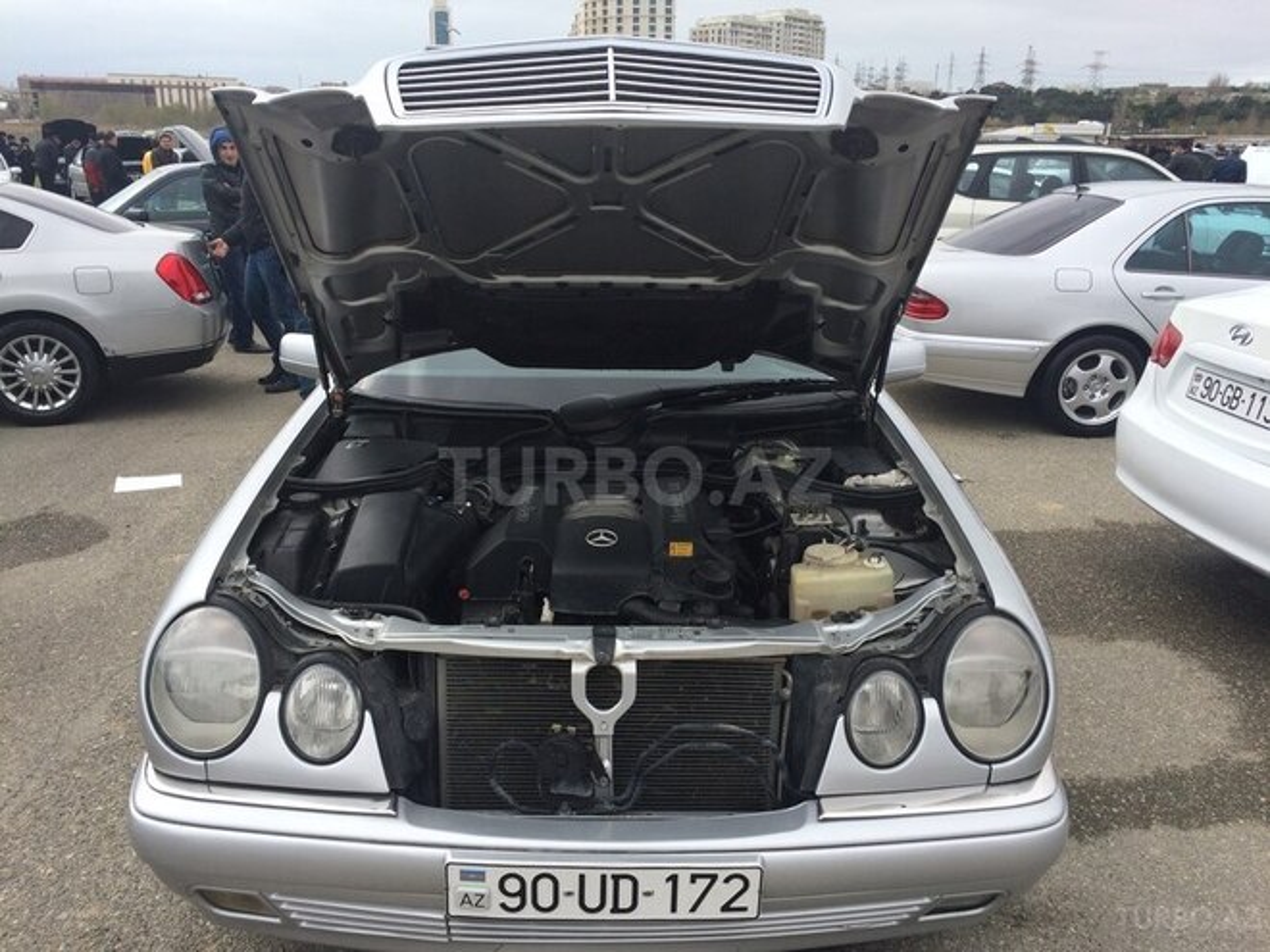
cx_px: 635
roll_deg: -0.6
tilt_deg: -16.7
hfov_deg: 61.7
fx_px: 1064
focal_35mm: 29
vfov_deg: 48.2
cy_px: 476
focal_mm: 4.15
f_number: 2.2
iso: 32
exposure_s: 1/1414
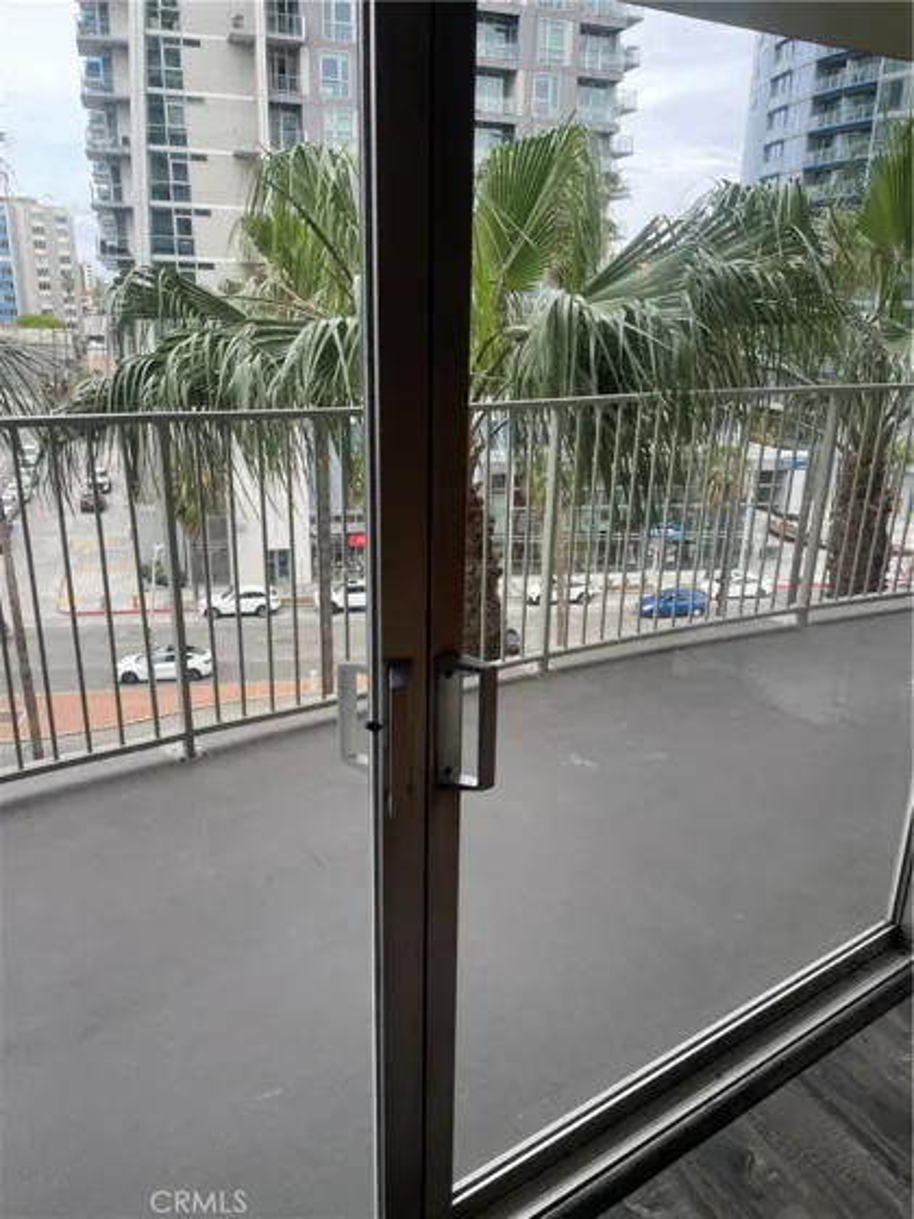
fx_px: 915
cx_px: 457
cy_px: 610
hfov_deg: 53.1
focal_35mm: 26
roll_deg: -0.9
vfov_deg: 67.3
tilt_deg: -18.7
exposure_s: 1/550
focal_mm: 4.2
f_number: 1.6
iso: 32
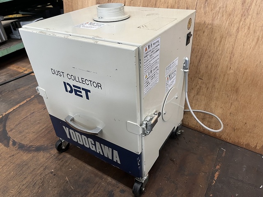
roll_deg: +4.0
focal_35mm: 26
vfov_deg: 53.1
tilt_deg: -34.1
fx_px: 198
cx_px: 132
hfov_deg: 67.3
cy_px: 98
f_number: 1.6
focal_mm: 5.1
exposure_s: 1/72
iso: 125
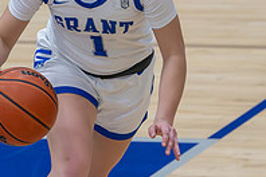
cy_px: 143
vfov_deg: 1.6
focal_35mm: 845
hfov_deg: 2.4
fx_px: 6243
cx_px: 32
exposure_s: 1/1000
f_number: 2.8
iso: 4500
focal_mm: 185
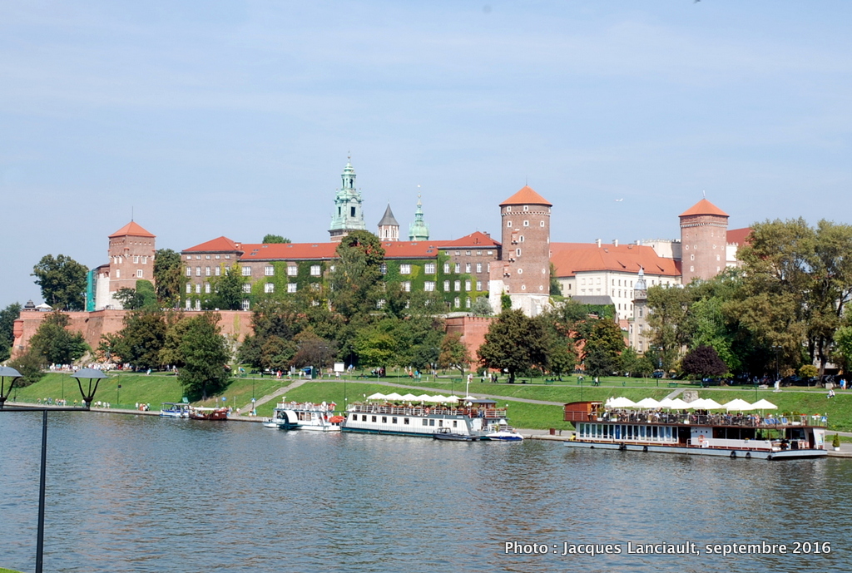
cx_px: 426
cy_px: 286
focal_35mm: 52
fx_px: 1246
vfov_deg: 25.9
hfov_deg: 37.8
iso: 100
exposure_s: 1/50
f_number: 16
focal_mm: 35
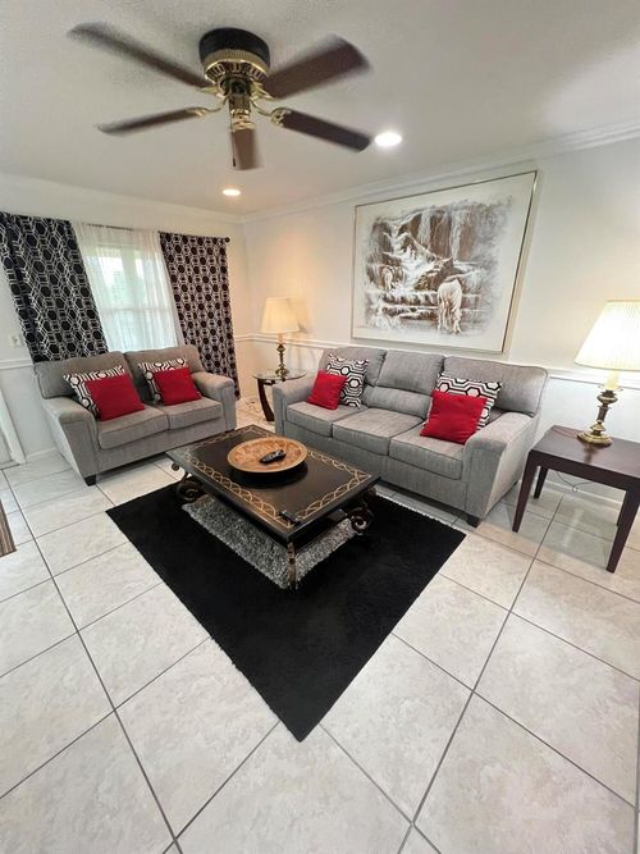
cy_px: 427
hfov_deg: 89.9
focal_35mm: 13
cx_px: 320
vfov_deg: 106.2
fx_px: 321
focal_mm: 1.57
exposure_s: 1/60
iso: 400
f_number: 1.8
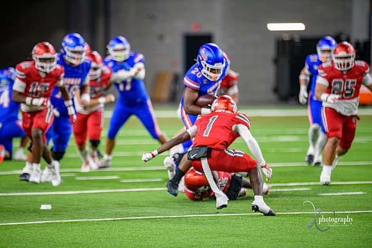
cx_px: 186
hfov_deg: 6.9
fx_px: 3101
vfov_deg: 4.6
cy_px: 124
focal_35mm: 300
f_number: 2.8
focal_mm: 300
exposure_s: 1/400
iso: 1000
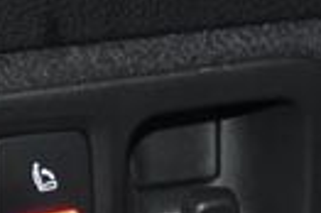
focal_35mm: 381
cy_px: 264
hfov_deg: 5.4
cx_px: 243
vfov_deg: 3.6
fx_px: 3393
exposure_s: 1/30
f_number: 5.6
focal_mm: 52
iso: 2000
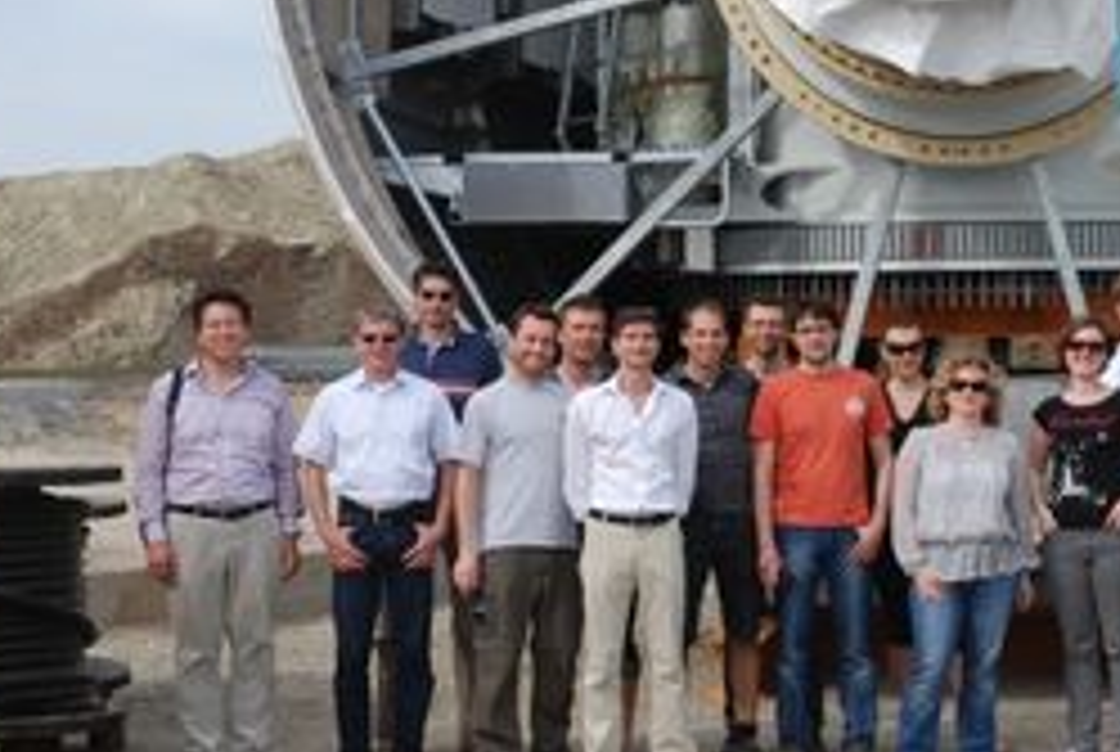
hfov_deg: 18.7
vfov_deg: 12.7
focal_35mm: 108
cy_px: 234
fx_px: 3367
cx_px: 940
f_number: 9
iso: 250
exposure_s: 1/320
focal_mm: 35
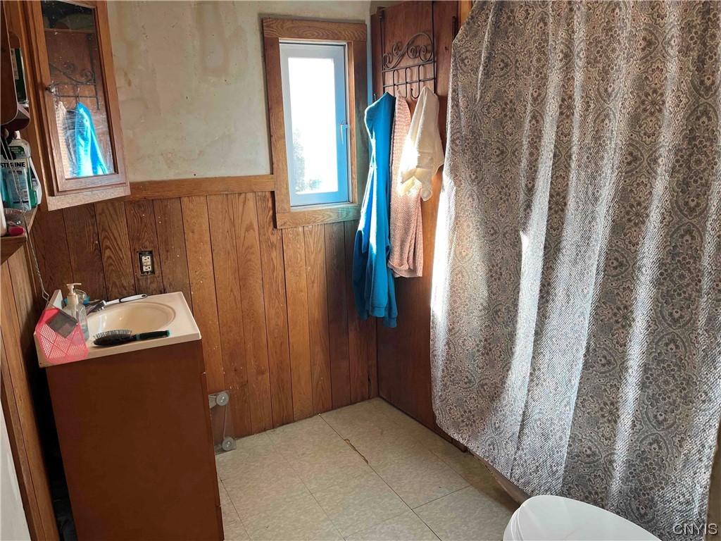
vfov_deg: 53.1
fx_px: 542
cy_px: 270
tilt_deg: -14.5
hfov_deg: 67.3
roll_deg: +1.9
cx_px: 360
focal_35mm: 26
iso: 100
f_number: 1.6
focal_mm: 5.1
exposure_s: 1/120
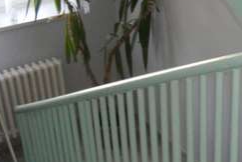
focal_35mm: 96
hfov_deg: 19.7
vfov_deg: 14.1
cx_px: 307
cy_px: 144
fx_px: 645
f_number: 3.2
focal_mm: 6.3
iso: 200
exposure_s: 1/45
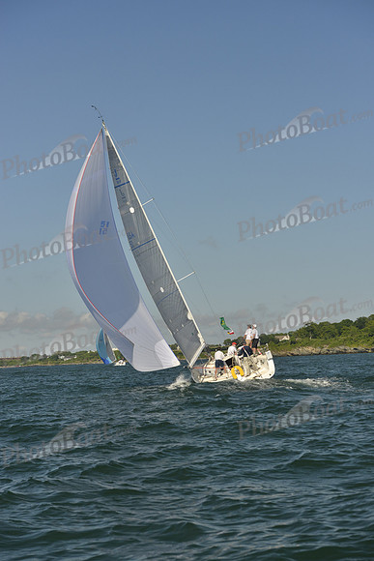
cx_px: 187
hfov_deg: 19.5
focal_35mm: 70
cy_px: 280
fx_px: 1090
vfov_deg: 28.8
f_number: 6.3
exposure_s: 1/1250
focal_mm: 70
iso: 400
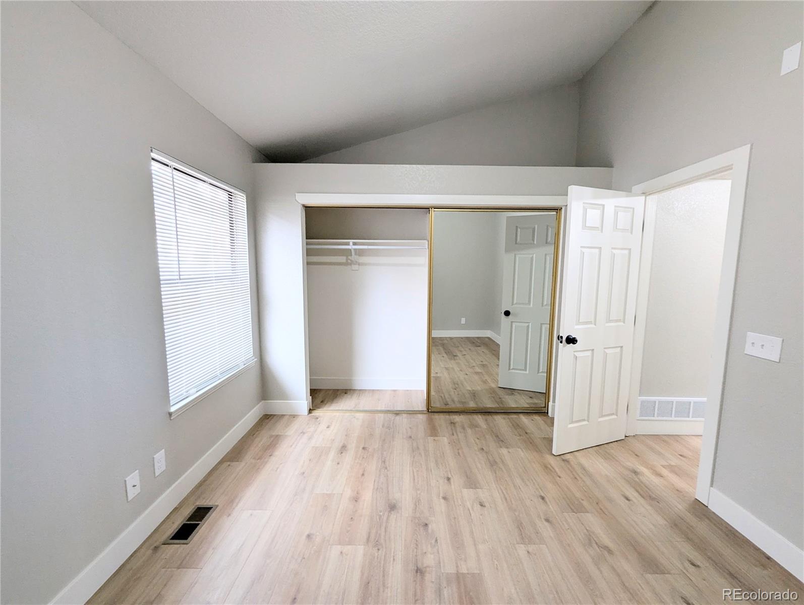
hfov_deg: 106.1
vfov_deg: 90.1
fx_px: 302
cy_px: 302
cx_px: 402
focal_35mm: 13
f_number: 2.2
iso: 64
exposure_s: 1/30
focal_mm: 1.95
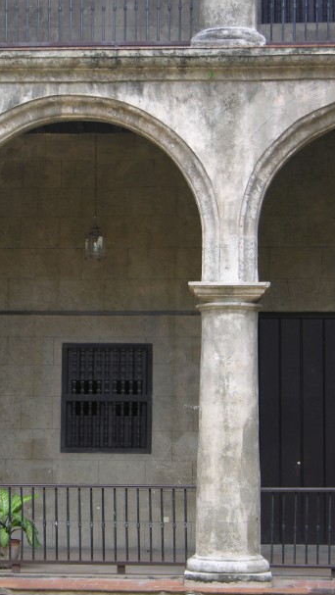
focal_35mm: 113
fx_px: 1782
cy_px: 296
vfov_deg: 18.9
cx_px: 92
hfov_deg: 10.7
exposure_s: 1/84
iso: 50
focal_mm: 21
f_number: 3.5
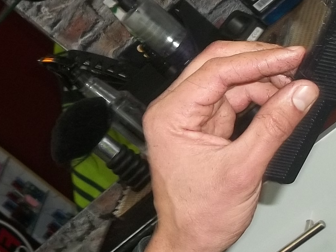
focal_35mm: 131
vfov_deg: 11.3
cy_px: 48
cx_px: 135
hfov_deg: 15.0
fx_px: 1272
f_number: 2.9
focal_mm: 5.7
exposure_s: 1/30
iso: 80
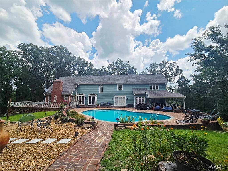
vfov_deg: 89.9
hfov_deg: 106.2
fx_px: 86
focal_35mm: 13
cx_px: 114
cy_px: 86
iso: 50
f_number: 2.2
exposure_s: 1/3333
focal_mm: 2.2
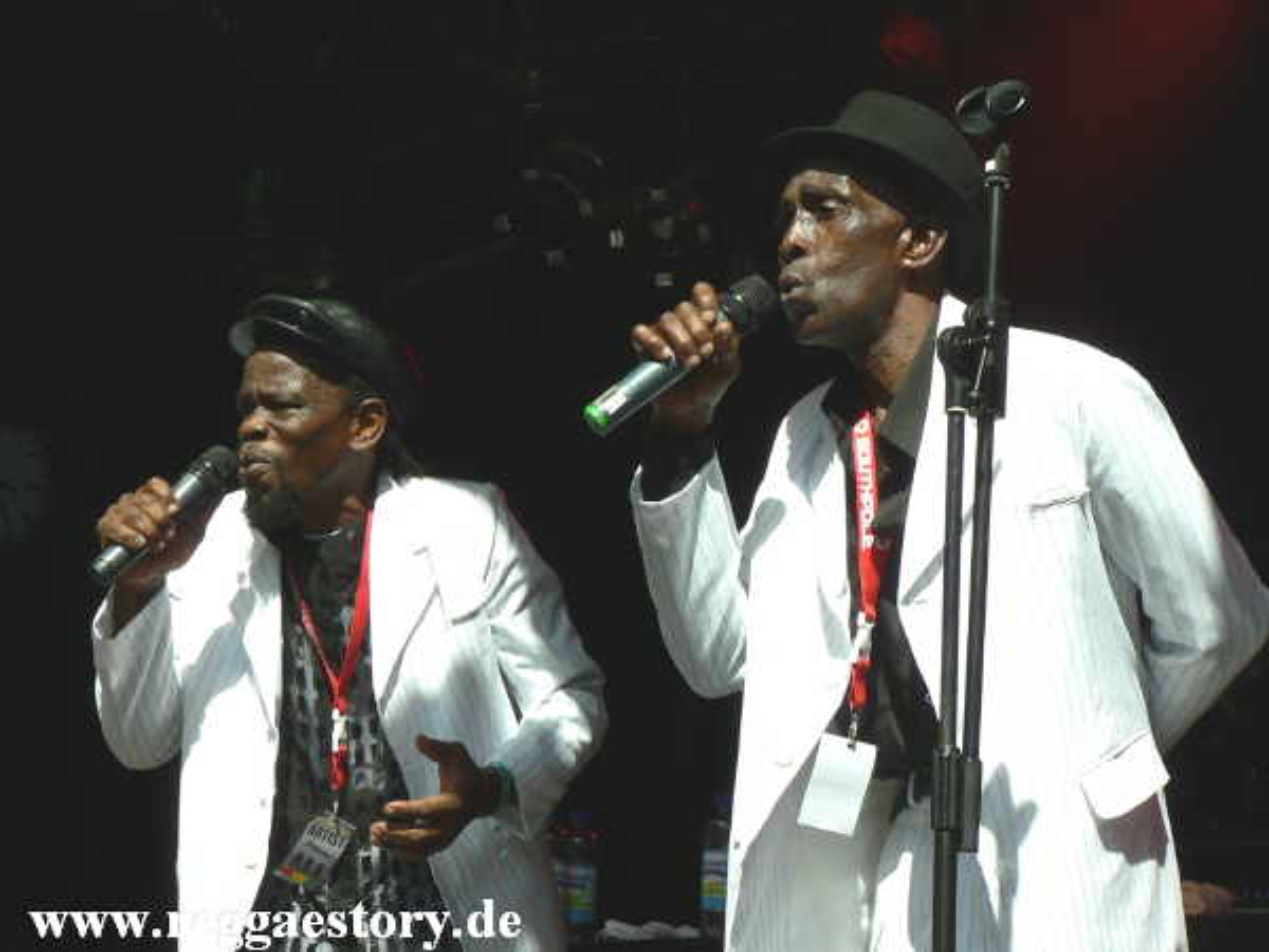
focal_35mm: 103
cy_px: 476
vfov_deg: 14.4
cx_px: 634
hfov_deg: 19.1
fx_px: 3776
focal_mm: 17.7
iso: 64
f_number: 4.5
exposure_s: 1/400
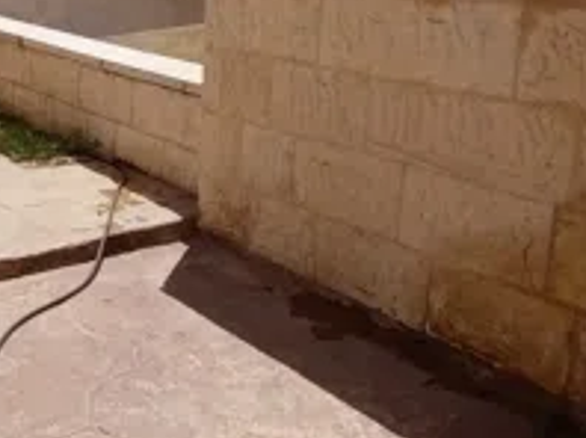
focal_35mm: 46
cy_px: 102
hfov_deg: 39.1
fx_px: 778
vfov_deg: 30.8
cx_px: 89
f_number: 2.2
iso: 64
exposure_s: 1/2149
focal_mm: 1.3
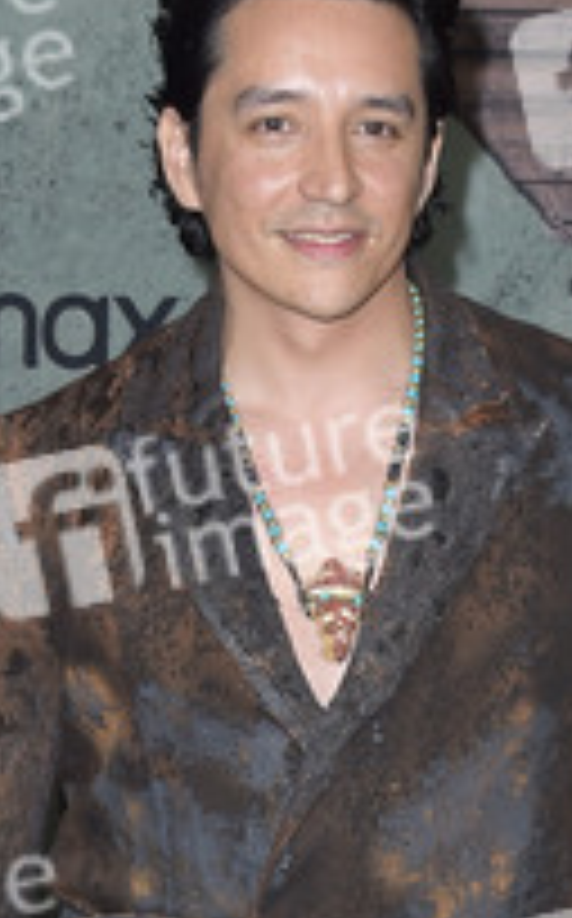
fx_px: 2251
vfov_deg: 22.7
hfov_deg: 14.5
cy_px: 738
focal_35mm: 90
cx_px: 336
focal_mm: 45
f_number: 6.3
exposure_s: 1/250
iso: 640
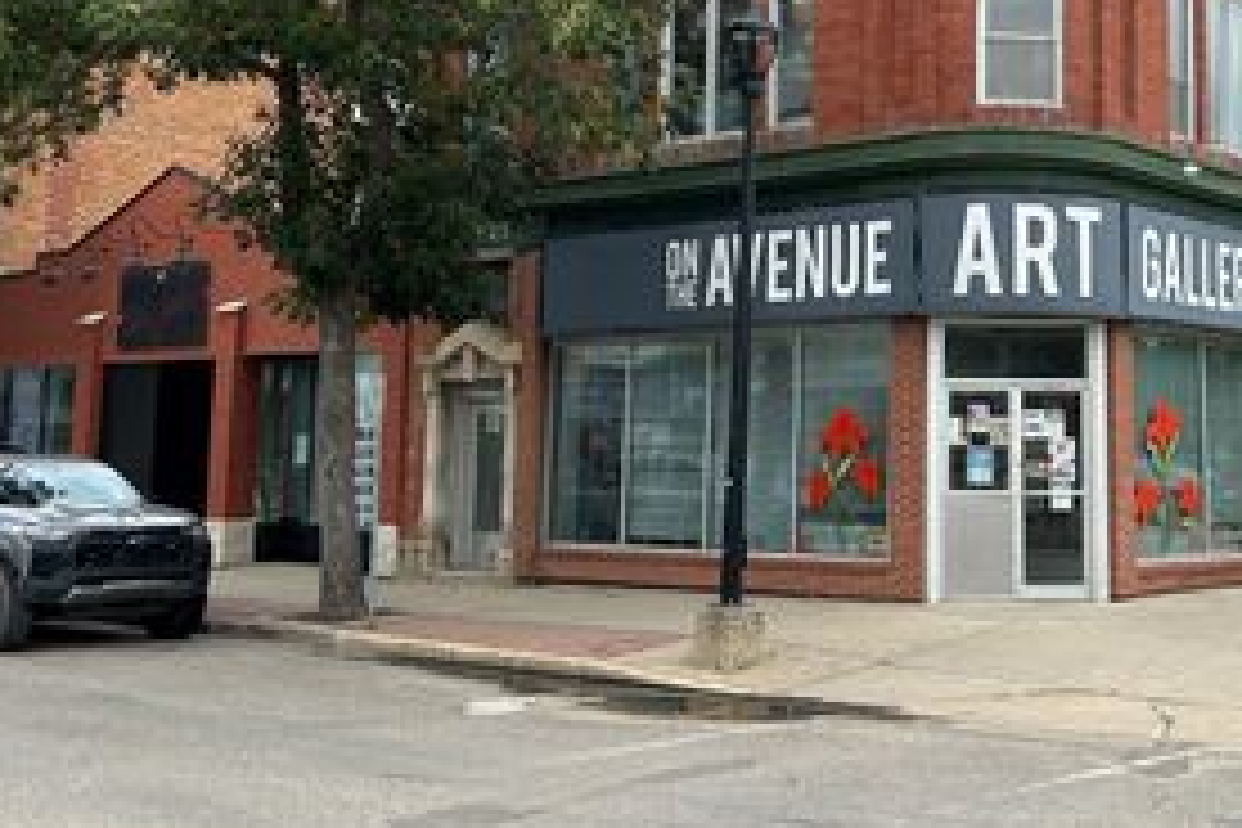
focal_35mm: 49
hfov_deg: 39.2
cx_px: 940
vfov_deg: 27.2
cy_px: 218
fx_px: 1690
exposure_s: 1/495
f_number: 1.5
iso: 50
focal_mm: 5.7
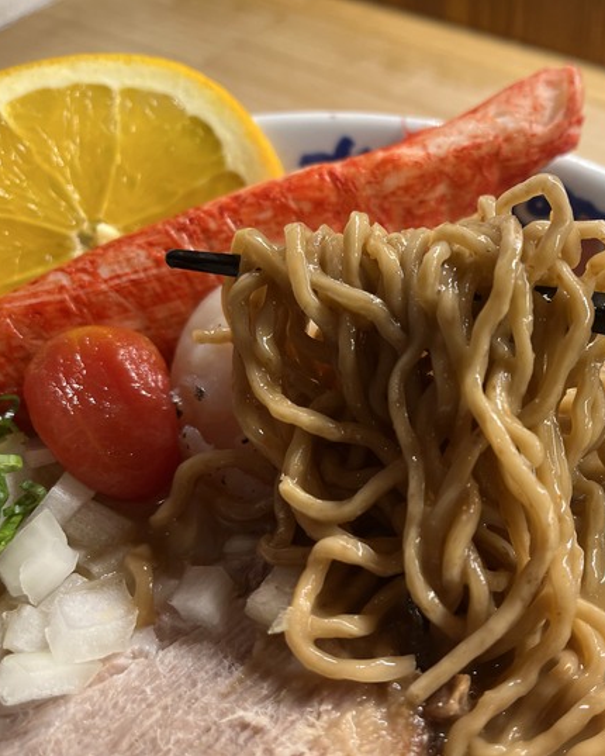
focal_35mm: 34
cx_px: 457
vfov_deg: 52.8
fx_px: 761
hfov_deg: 42.0
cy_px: 379
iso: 100
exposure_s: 1/120
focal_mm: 5.1
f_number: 1.6
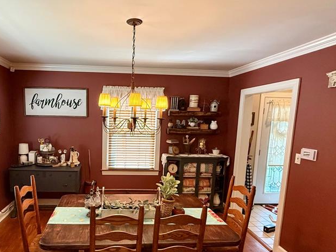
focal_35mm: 23
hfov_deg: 72.5
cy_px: 145
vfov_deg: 58.6
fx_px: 223
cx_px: 122
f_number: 2.2
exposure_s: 1/60
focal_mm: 2.22
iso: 320
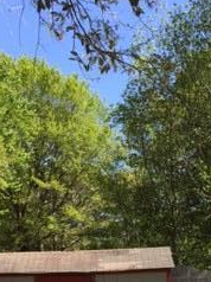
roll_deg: +0.6
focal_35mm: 78
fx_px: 635
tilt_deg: -5.4
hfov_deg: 18.9
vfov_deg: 22.9
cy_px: 345
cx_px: 100
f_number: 2.2
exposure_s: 1/964
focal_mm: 4.15
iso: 32
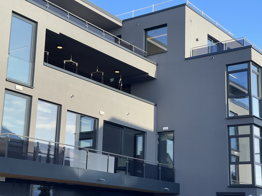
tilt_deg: +13.6
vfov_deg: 22.9
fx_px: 484
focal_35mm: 64
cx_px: 131
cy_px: 98
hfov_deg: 30.3
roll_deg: -1.5
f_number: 2.2
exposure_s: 1/449
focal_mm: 7.5
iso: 20
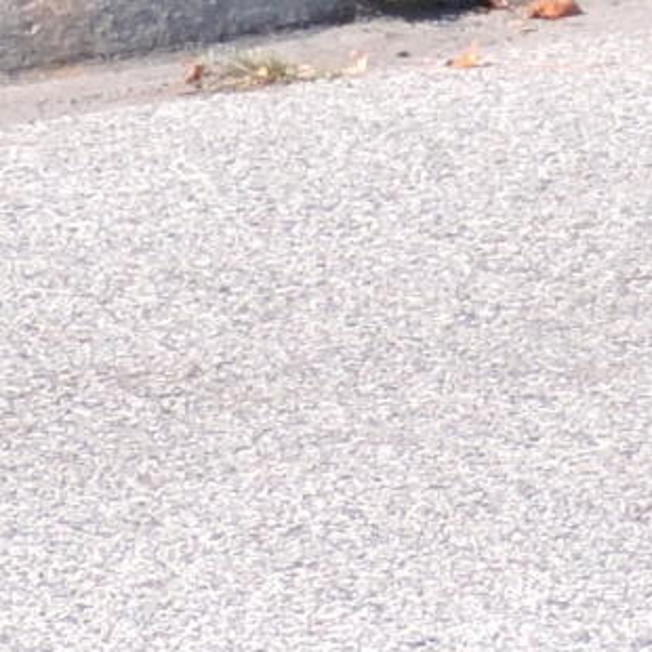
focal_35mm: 854
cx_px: 1472
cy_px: -1521
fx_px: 18198
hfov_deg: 2.0
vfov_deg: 2.0
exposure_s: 1/320
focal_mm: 17.8
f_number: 4.1
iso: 100
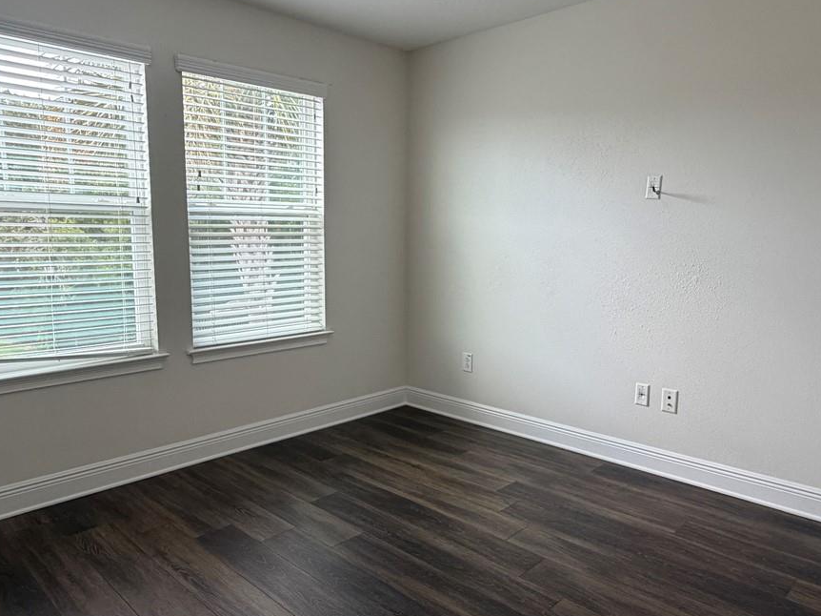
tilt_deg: -8.1
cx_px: 403
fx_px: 616
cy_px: 318
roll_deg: +0.1
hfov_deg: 67.3
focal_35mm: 26
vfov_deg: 53.0
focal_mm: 2.22
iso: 125
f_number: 2.2
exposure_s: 1/120
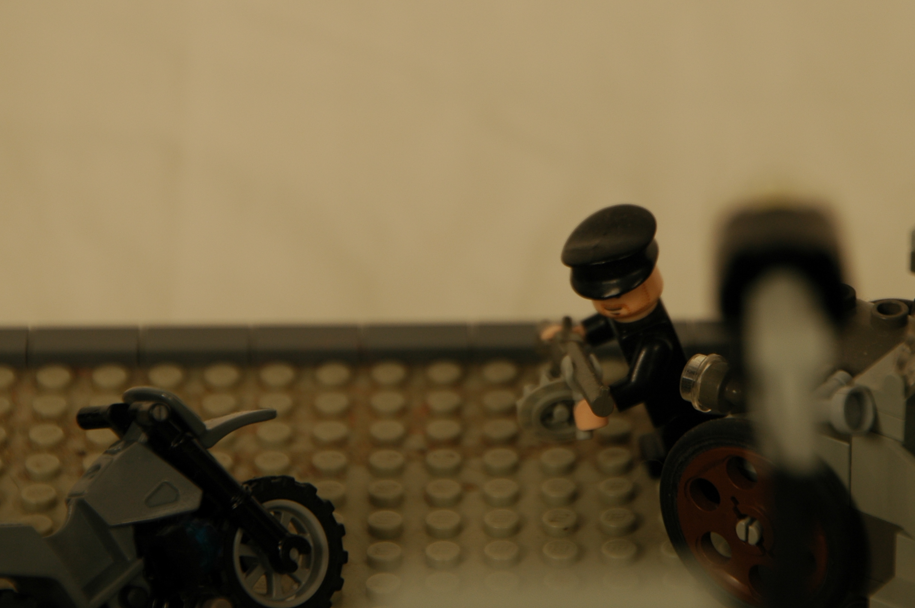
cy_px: 286
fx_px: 6602
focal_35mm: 260
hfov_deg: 7.9
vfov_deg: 5.3
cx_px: 489
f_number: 6
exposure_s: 1/100
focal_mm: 140
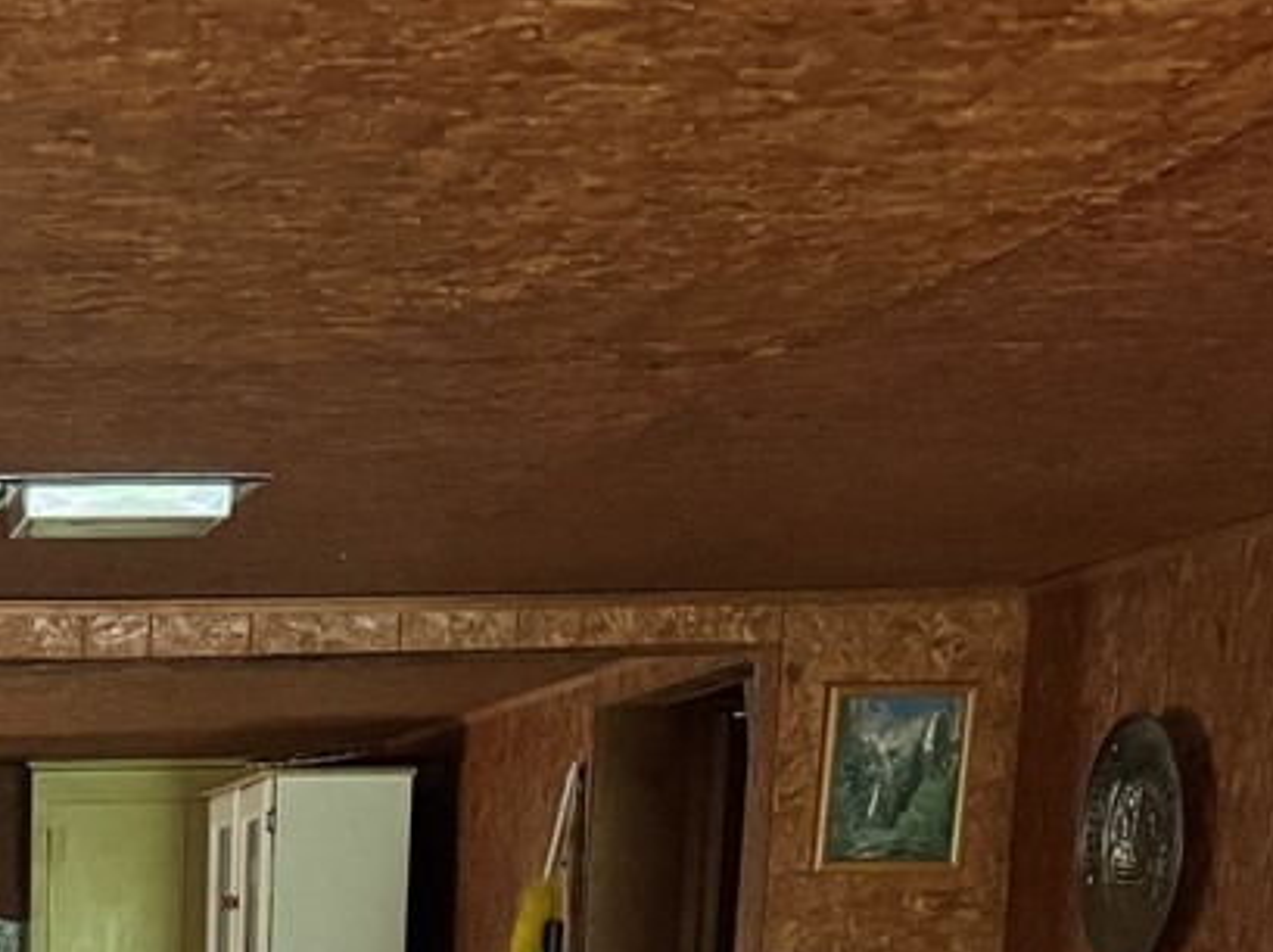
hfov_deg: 19.9
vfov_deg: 13.8
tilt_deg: -12.8
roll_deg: +0.8
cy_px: 1758
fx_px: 3454
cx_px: -153
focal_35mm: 94
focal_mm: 6.76
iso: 1000
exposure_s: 1/40
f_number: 1.78
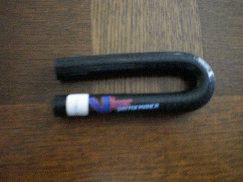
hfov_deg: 51.4
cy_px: 91
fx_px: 253
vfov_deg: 39.7
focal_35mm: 36
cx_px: 122
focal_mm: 6.3
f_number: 3.1
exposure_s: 1/2
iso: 320
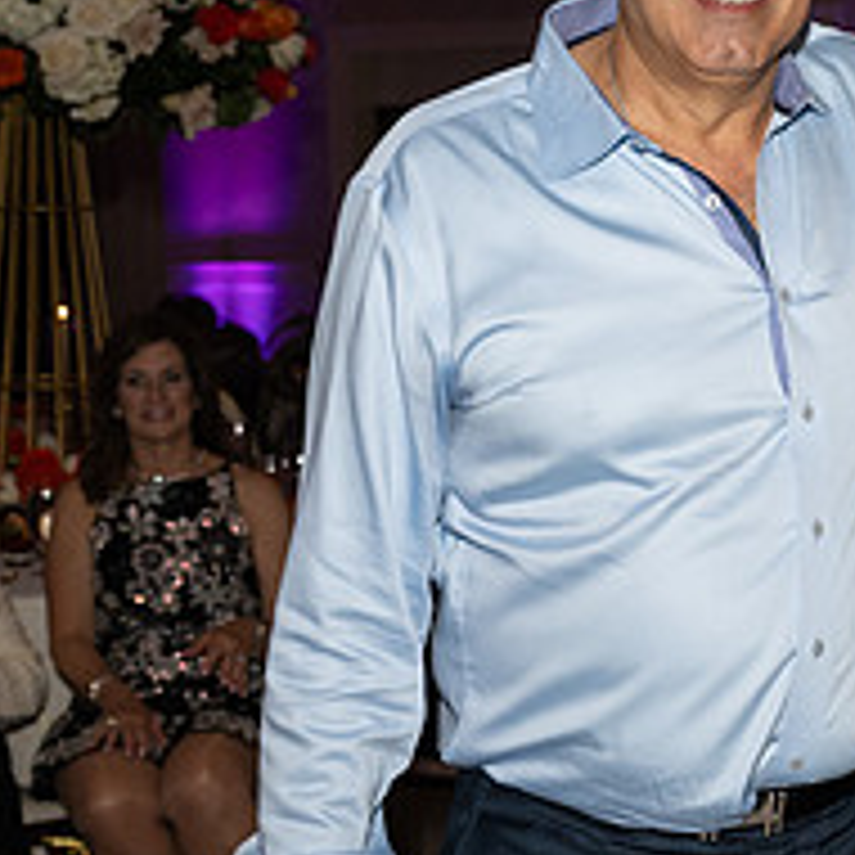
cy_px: 452
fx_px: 2822
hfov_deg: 16.6
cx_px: 968
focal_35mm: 101
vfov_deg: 17.2
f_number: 5.6
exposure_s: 1/100
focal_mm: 39
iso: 800
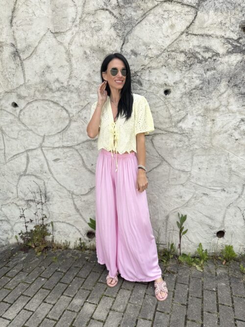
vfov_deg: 71.6
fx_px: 227
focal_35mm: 24
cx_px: 122
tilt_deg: -11.7
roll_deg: +2.0
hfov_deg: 56.8
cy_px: 164
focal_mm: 6.76
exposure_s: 1/1727
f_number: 1.78
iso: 80
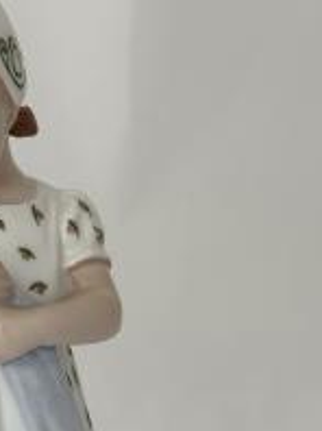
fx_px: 1206
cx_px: -2
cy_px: 348
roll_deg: +2.0
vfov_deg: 20.0
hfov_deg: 14.9
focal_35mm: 97
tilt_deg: -17.5
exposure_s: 1/60
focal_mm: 6.86
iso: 64
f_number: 1.78
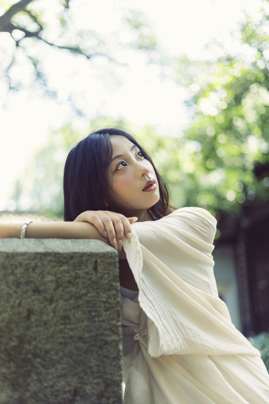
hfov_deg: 27.0
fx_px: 560
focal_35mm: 50
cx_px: 134
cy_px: 202
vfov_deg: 39.6
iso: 320
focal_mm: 50
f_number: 1.8
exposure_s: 1/500
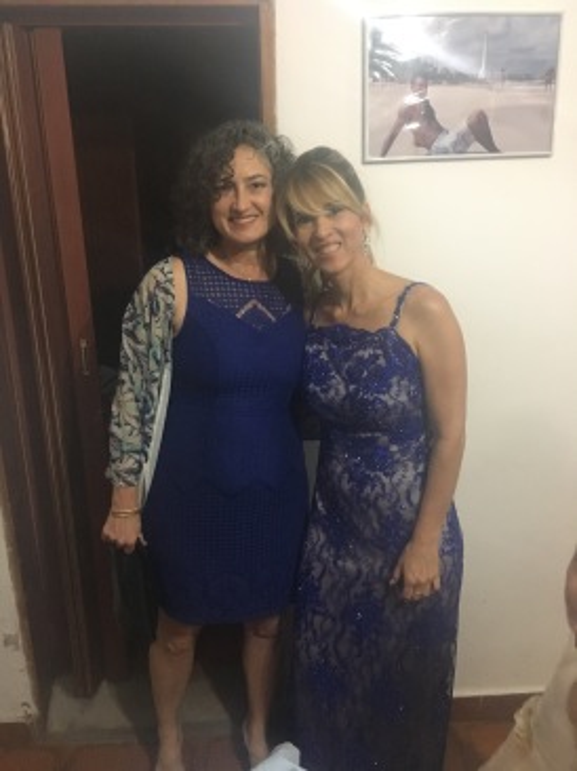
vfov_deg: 61.7
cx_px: 288
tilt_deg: -17.1
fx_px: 645
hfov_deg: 48.2
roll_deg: +1.5
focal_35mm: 29
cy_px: 386
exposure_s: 1/17
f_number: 2.2
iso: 250
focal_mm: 4.15
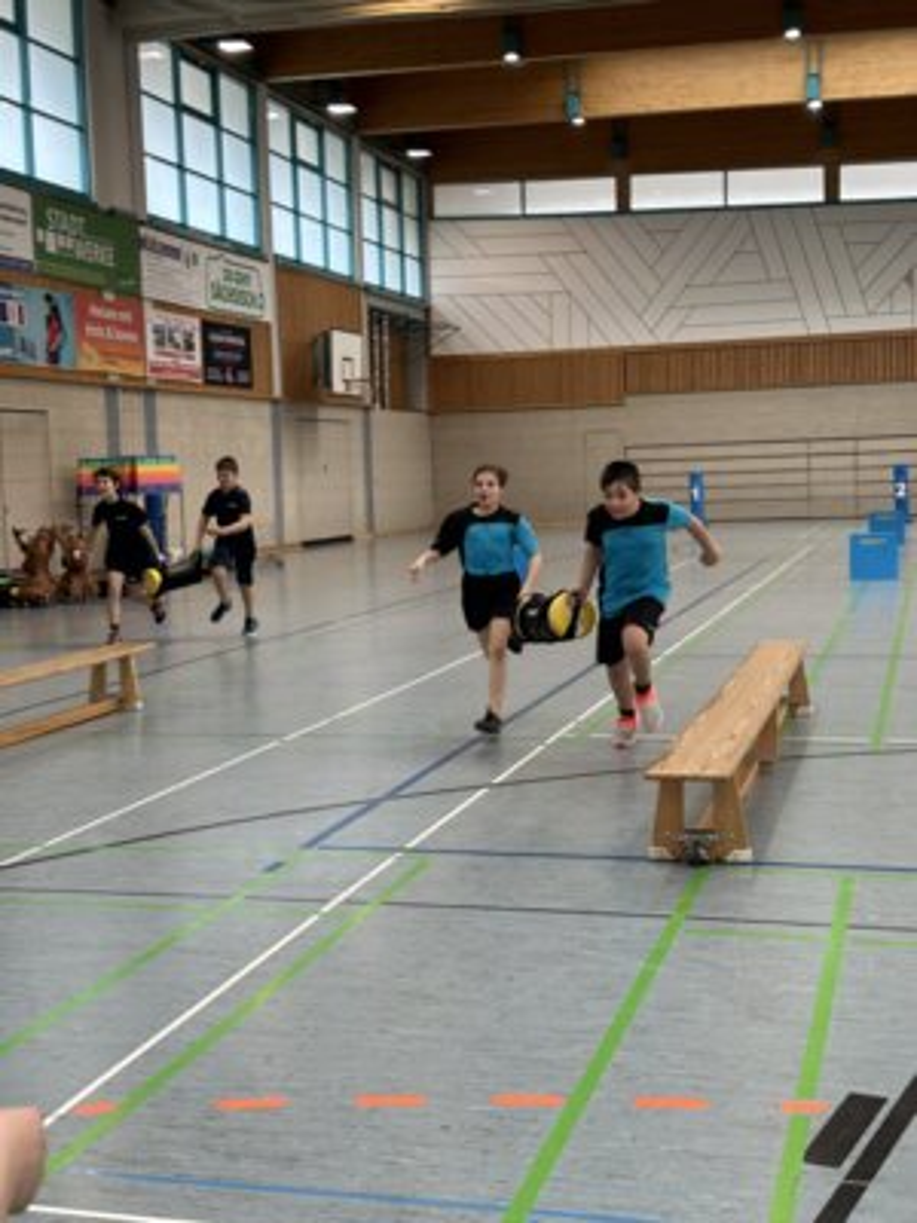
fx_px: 1695
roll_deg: +1.2
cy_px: 612
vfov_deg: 39.7
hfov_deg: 30.3
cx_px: 458
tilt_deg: -4.2
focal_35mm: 48
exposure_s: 1/50
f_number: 1.78
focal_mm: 6.86
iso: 64
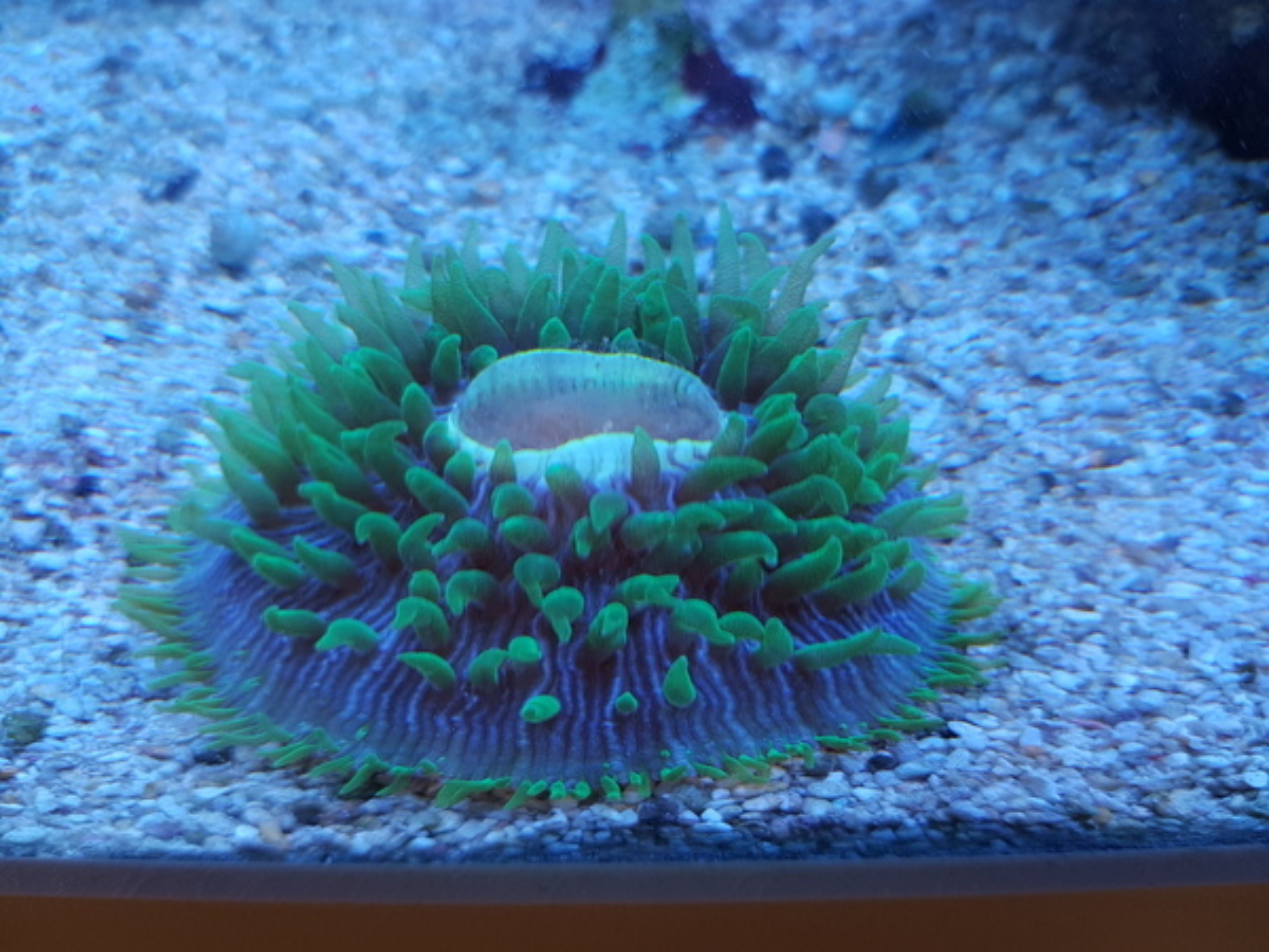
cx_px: 634
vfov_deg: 53.1
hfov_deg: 67.3
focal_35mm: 26
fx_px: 953
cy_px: 476
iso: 50
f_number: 1.7
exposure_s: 1/50
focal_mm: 4.2
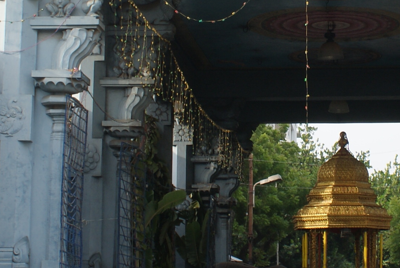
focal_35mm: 106
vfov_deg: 12.9
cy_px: 40
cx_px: 354
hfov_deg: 18.9
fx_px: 1179
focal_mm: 20
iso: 100
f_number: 9
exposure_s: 1/80
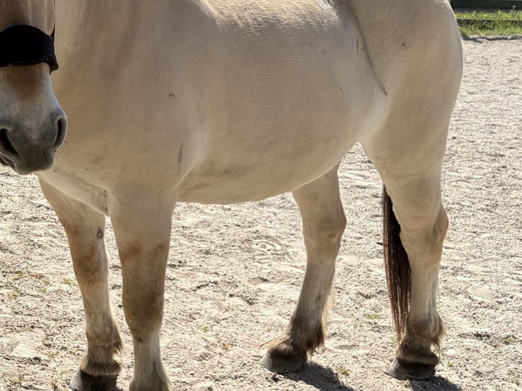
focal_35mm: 59
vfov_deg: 24.8
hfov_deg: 29.2
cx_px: -69
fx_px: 890
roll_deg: -1.5
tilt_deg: -13.2
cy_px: 166
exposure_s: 1/4950
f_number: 1.6
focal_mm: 5.96
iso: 64
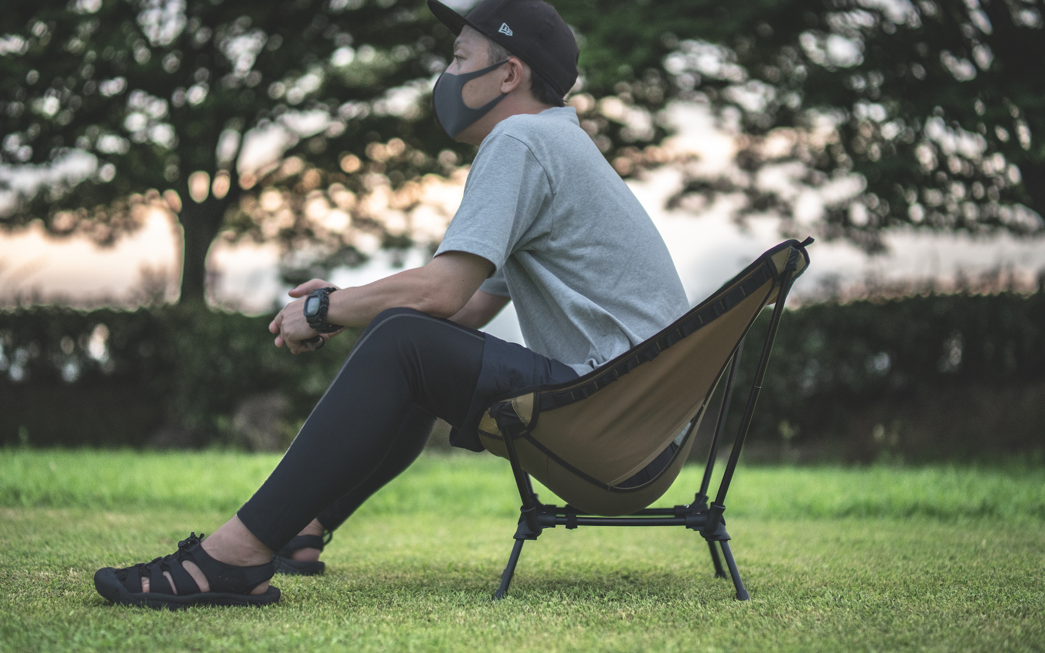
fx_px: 1595
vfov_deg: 23.2
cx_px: 492
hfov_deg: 36.3
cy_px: 318
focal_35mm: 56
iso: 1600
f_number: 1.4
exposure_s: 1/500
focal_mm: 50
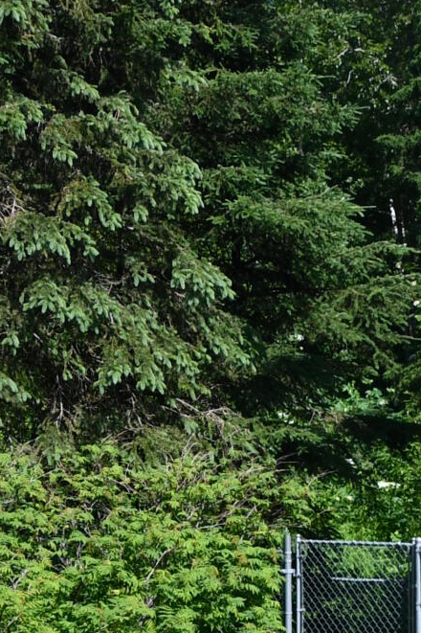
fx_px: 1914
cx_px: -25
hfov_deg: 12.4
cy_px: 311
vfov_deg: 18.8
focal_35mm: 109
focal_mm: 18
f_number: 8
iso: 100
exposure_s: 1/250
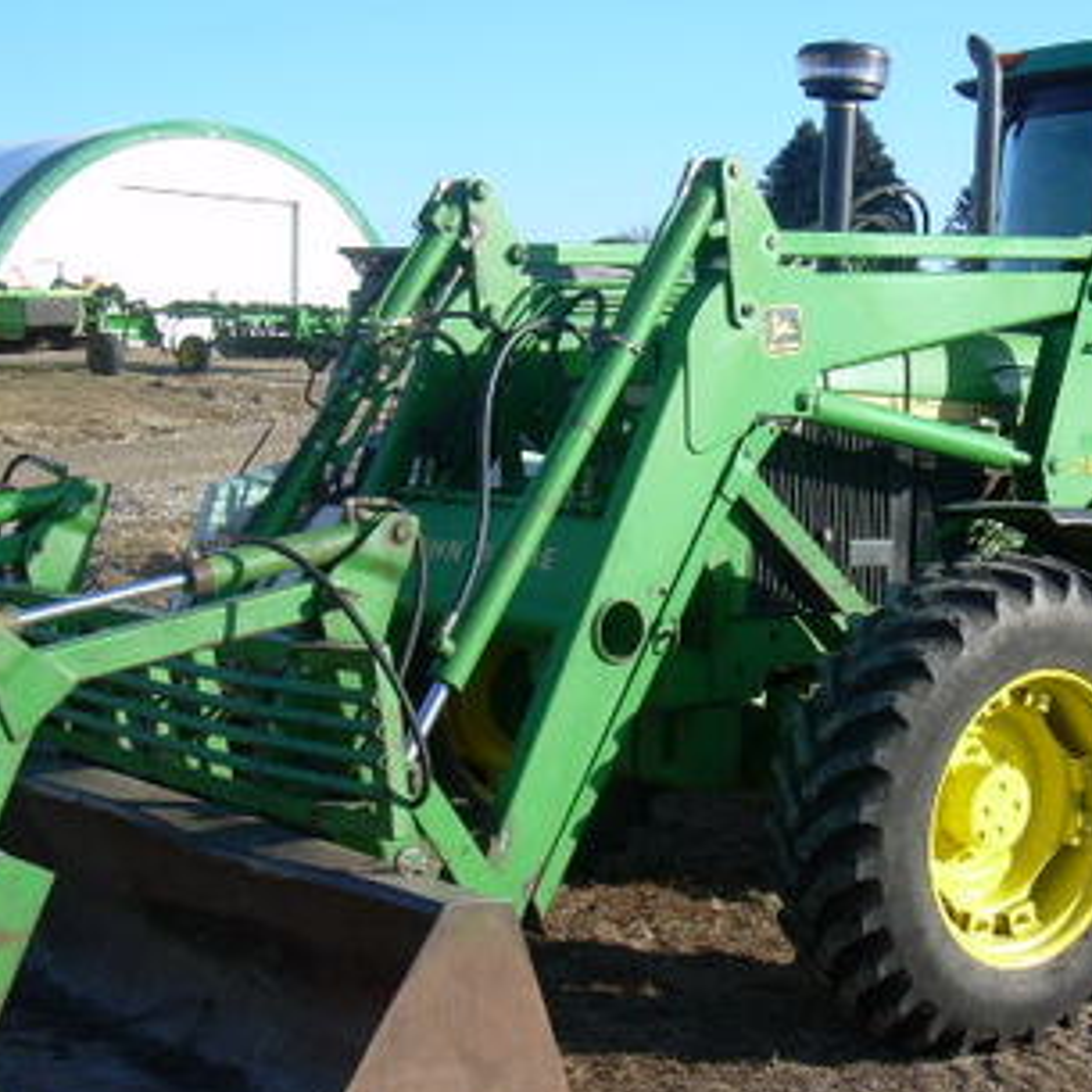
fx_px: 2141
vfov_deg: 28.6
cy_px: 555
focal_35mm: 60
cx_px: 798
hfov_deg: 28.3
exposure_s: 1/210
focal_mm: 6.3
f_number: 4.6
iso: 50
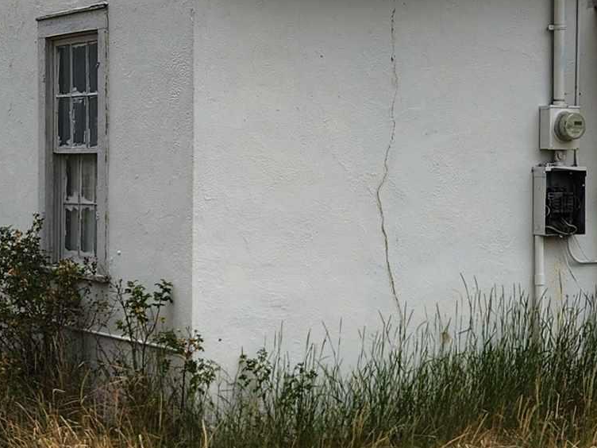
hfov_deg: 20.8
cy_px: 186
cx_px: 211
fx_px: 1621
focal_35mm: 94
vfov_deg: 15.7
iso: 20
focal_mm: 5.4
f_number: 1.8
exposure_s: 1/574
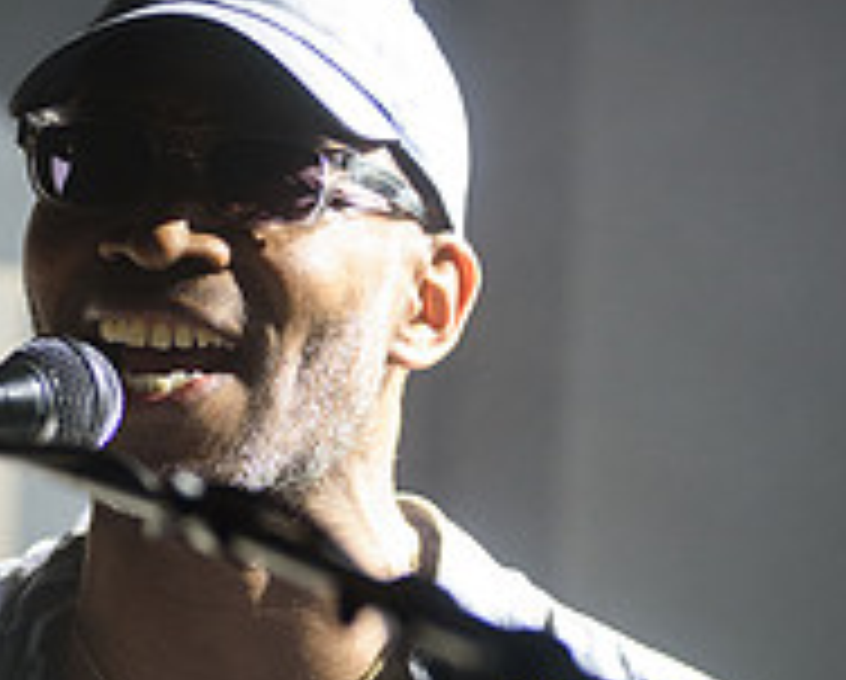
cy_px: 639
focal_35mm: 325
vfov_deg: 4.8
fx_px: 8150
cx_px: 230
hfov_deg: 5.9
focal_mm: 145
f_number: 3.2
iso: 3200
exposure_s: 1/640
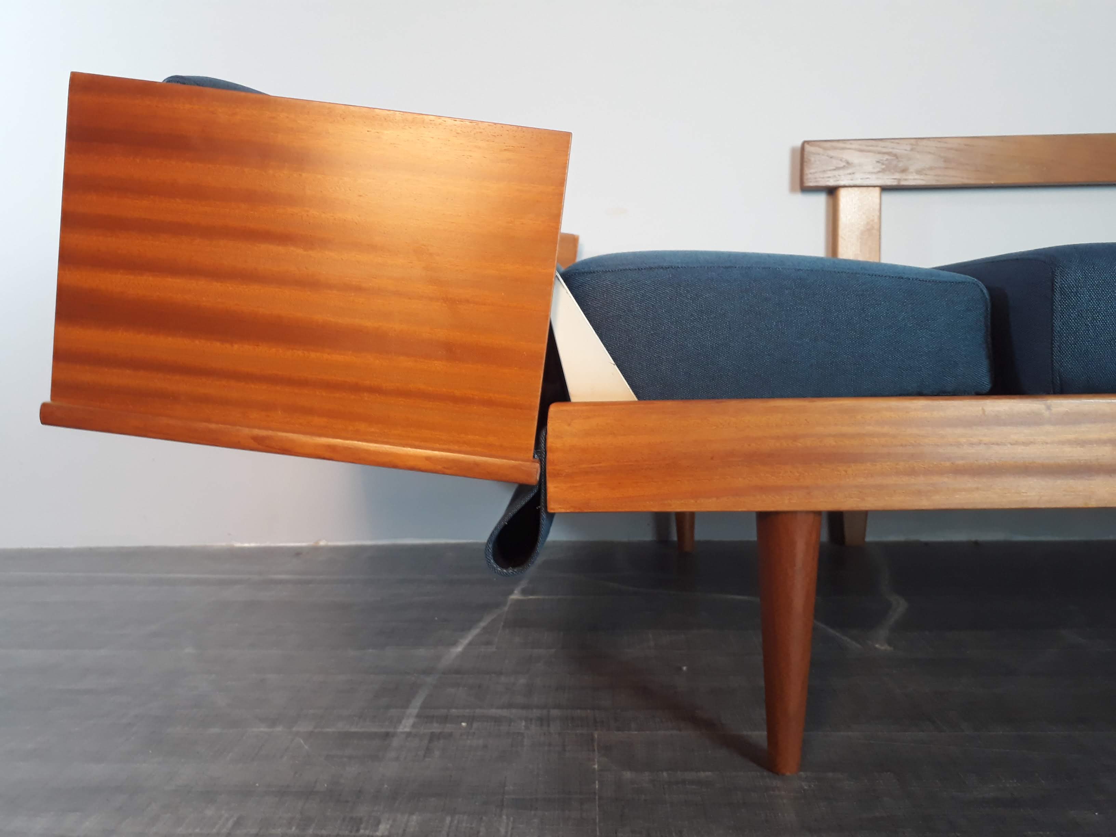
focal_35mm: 27
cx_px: 558
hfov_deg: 65.3
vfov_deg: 51.4
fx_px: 870
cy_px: 418
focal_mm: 3.6
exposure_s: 1/20
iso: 160
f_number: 1.9
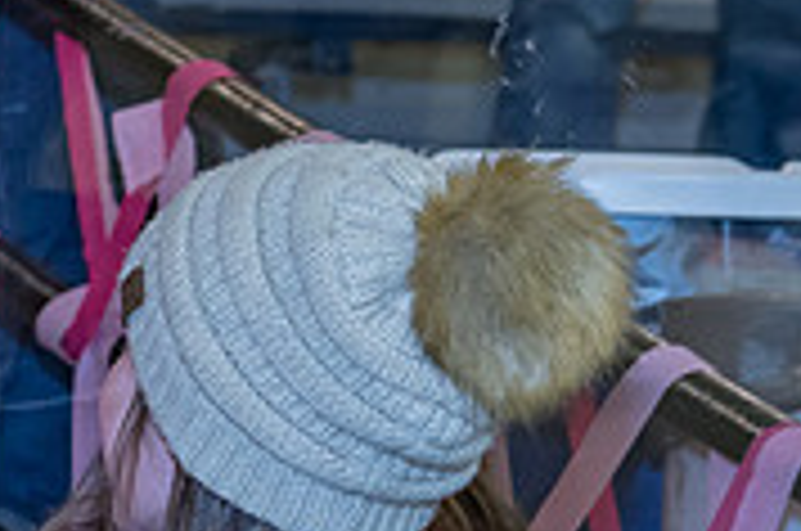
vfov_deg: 4.6
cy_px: 587
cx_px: -450
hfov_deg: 6.9
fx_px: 6530
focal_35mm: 294
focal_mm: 60
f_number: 5
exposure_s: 1/250
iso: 800
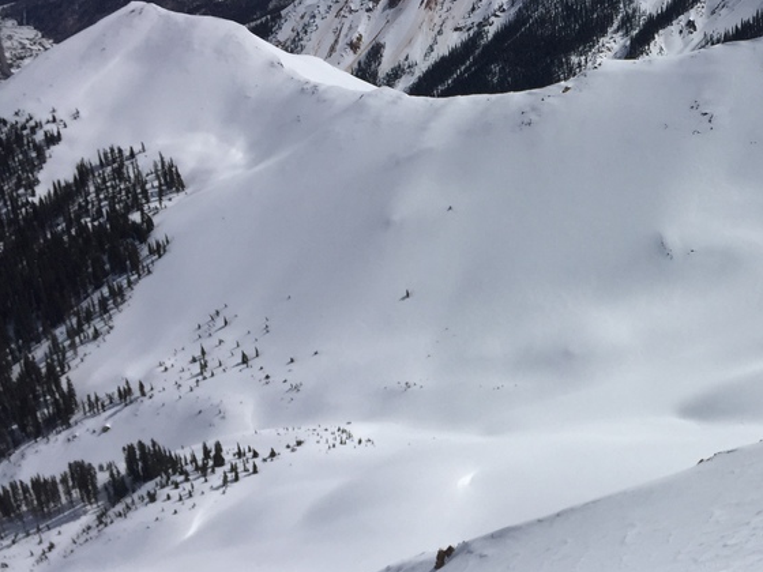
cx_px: 668
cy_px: 315
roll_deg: +3.2
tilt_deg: -25.8
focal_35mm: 53
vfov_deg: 27.5
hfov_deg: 34.4
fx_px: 1168
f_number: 2.2
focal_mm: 4.15
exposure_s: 1/13333
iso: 32
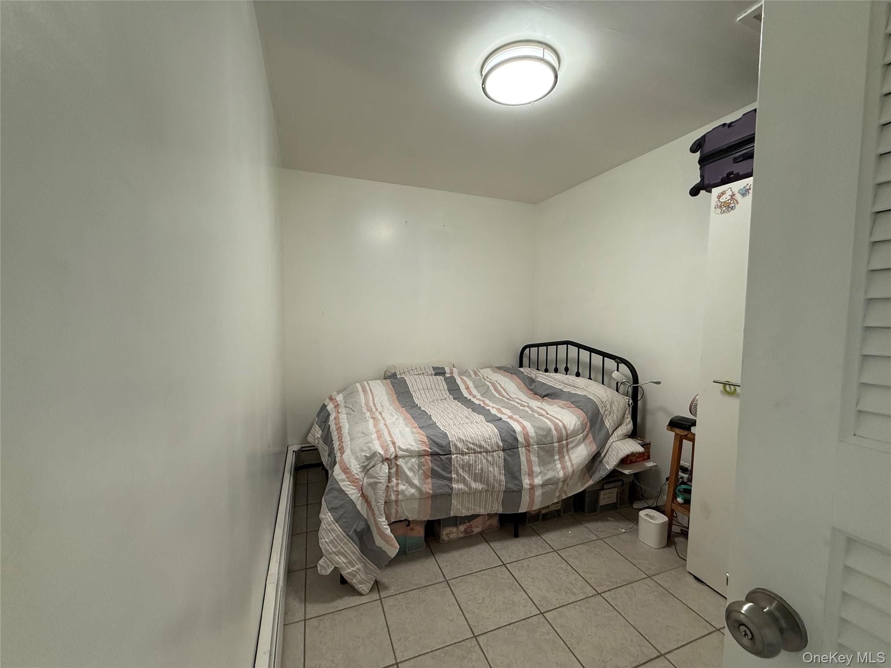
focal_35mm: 14
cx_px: 446
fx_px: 360
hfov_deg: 102.1
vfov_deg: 85.7
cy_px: 334
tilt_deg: -3.4
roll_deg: -0.3
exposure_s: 1/120
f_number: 2.2
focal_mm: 2.22
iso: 200
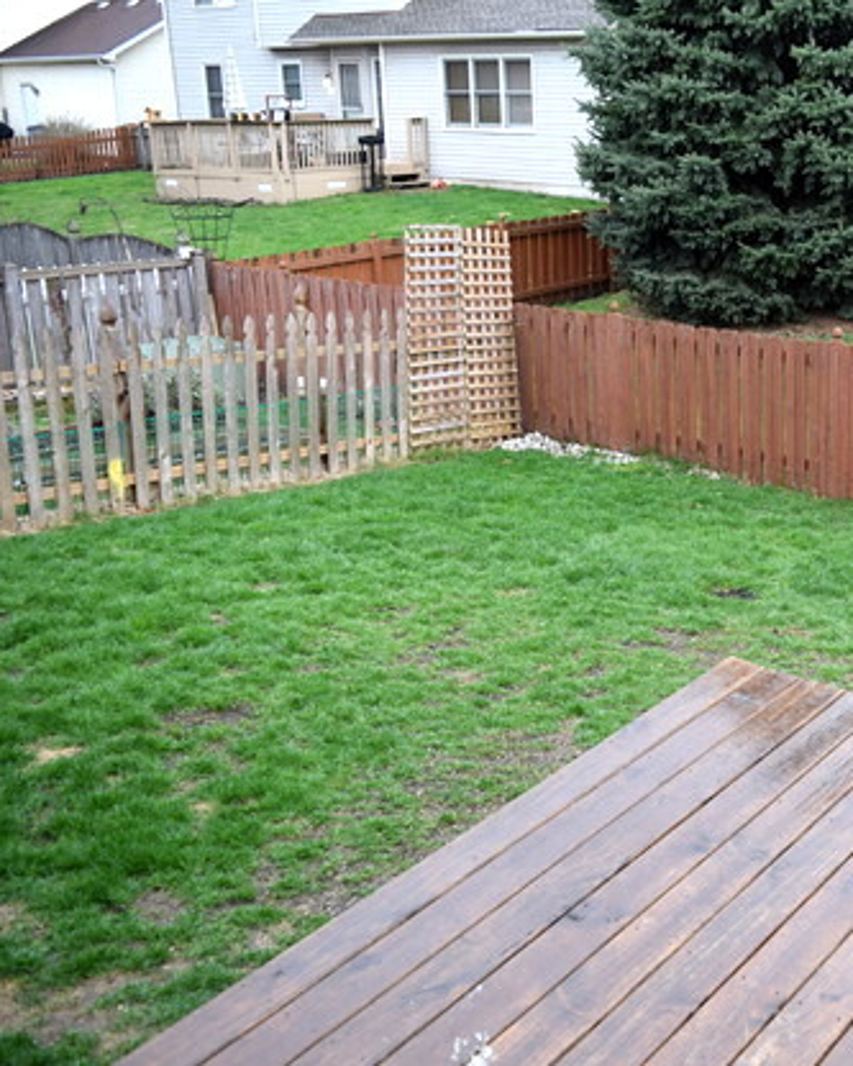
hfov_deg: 35.9
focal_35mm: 39
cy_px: 534
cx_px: 771
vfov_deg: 46.8
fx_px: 1230
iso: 400
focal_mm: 18
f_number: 4.5
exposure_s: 1/80
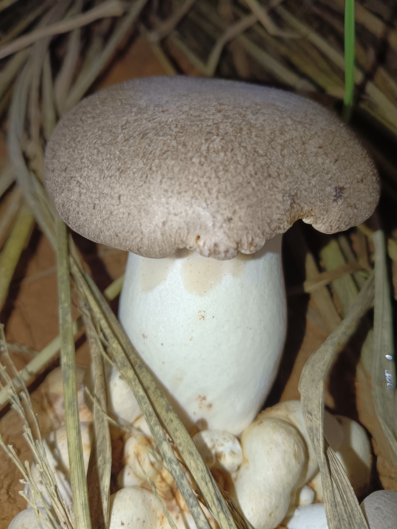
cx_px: 198
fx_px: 398
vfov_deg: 67.3
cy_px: 264
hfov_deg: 53.1
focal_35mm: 26
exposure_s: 1/100
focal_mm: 4.05
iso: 641
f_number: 1.8
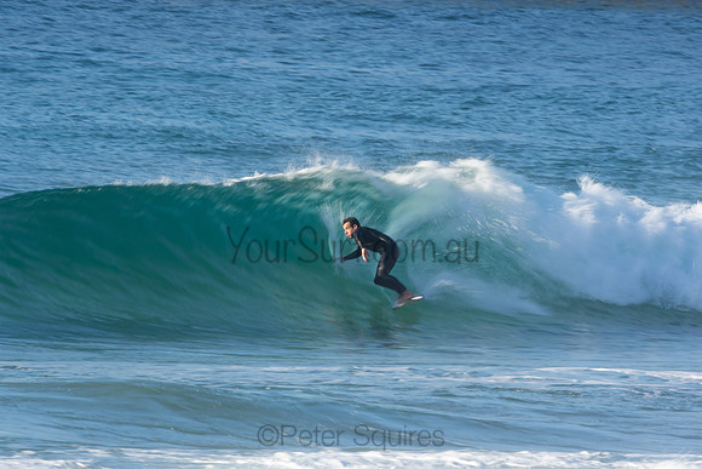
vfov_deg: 1.8
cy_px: 234
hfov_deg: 2.7
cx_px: 351
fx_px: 14628
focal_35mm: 750
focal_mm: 500
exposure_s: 1/25
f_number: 20
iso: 125
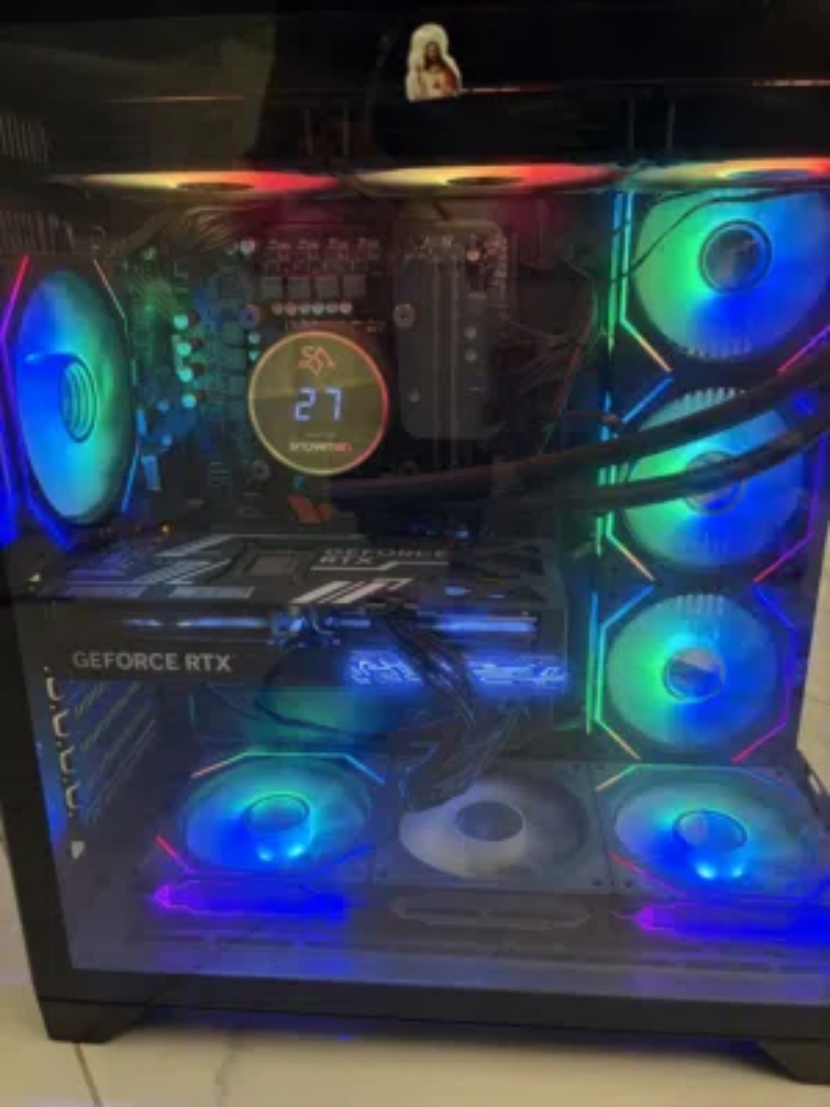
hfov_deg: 53.1
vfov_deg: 67.3
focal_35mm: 26
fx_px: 831
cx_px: 415
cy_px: 554
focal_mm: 5.96
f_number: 1.6
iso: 320
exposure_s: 1/50
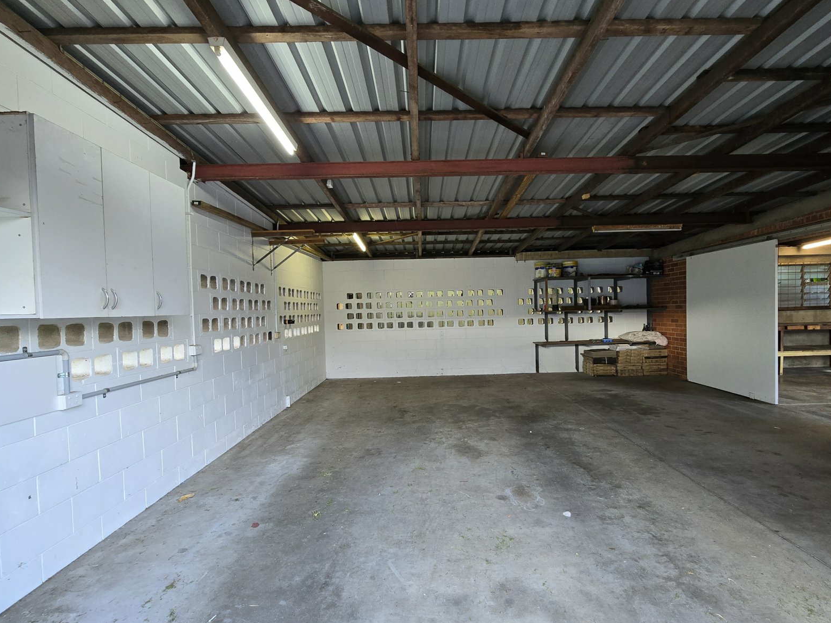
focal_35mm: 16
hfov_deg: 94.5
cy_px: 323
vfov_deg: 78.1
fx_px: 384
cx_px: 428
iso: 100
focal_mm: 2.2
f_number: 2.2
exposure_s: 1/50
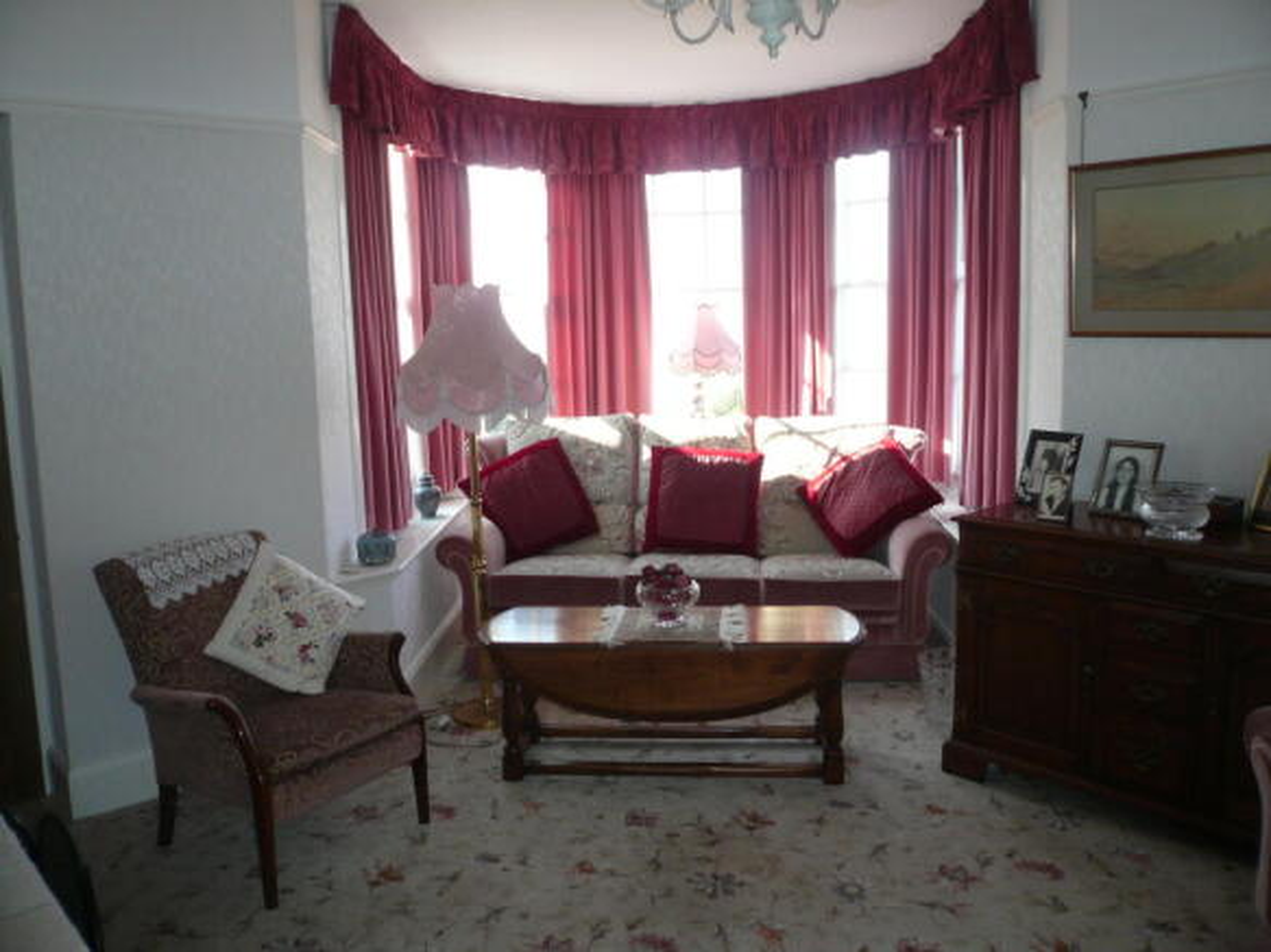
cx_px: 636
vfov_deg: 49.7
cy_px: 476
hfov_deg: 63.5
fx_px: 1028
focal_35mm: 28
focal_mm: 4.6
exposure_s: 1/80
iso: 100
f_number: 2.8
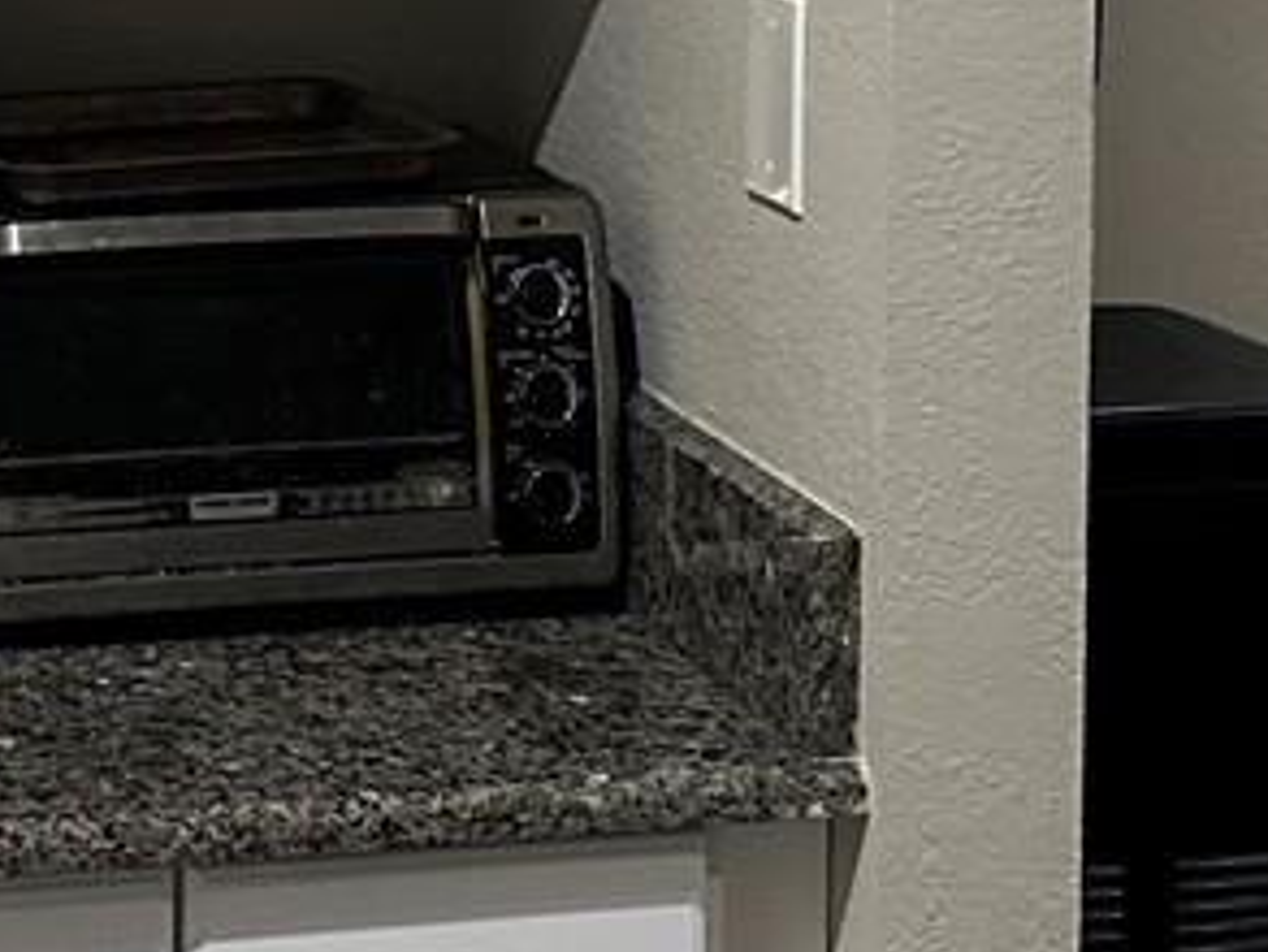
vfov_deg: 11.1
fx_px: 4801
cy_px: -151
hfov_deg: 14.8
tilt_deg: -5.6
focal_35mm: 131
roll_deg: -0.2
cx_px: 22
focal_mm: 6.86
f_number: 1.78
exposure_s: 1/60
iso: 400
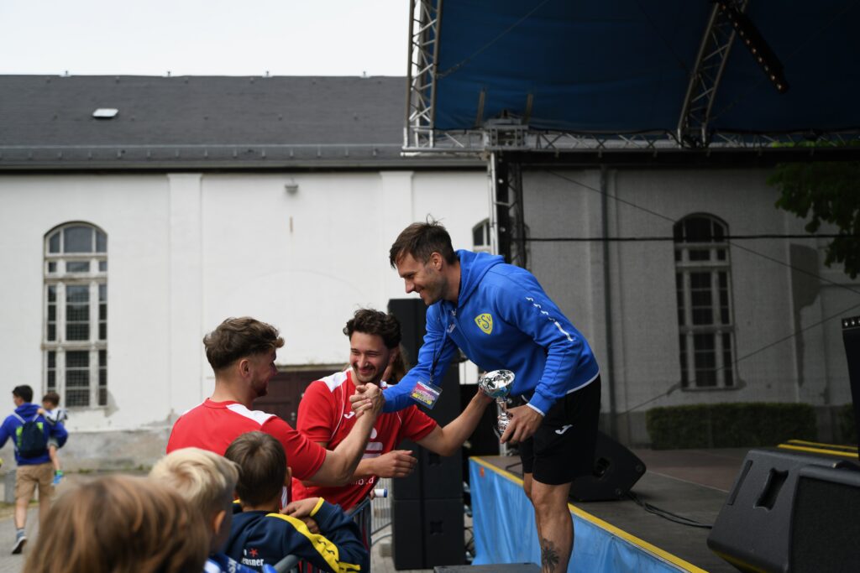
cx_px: 430
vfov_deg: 30.5
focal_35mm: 44
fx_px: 1051
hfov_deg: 44.5
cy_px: 286
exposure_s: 1/1600
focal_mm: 44
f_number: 2.8
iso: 250
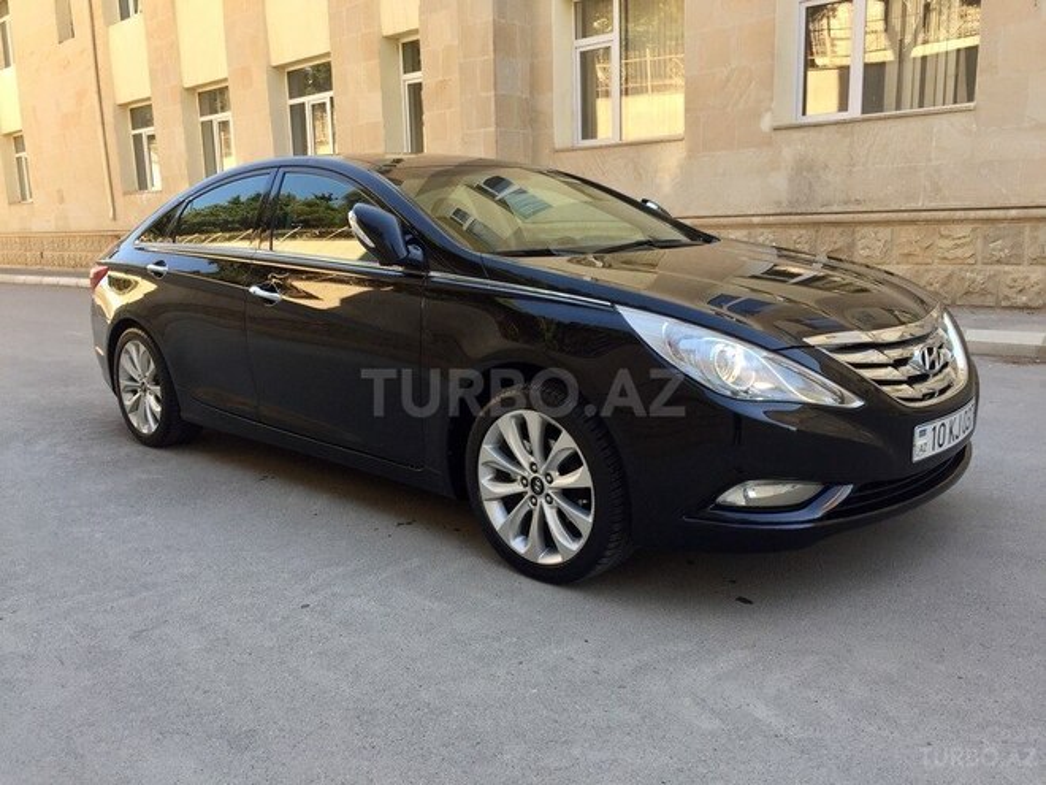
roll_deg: -0.5
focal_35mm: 29
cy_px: 392
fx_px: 876
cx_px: 523
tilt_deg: -10.5
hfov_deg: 61.7
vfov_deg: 48.2
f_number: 2.2
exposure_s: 1/188
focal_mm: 4.15
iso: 32
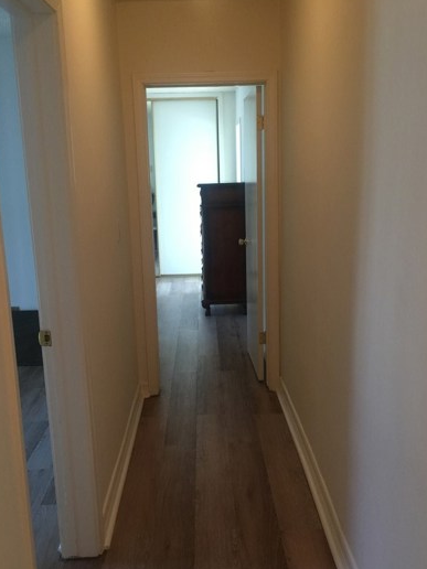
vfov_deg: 51.3
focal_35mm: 36
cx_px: 216
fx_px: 592
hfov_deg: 39.7
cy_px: 291
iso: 80
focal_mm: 4.15
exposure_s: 1/15
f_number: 2.2
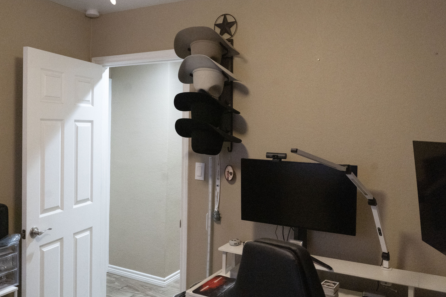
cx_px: 193
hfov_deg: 58.5
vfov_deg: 41.0
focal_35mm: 32
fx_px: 396
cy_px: 132
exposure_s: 1/320
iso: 8000
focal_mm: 28
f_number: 5.6
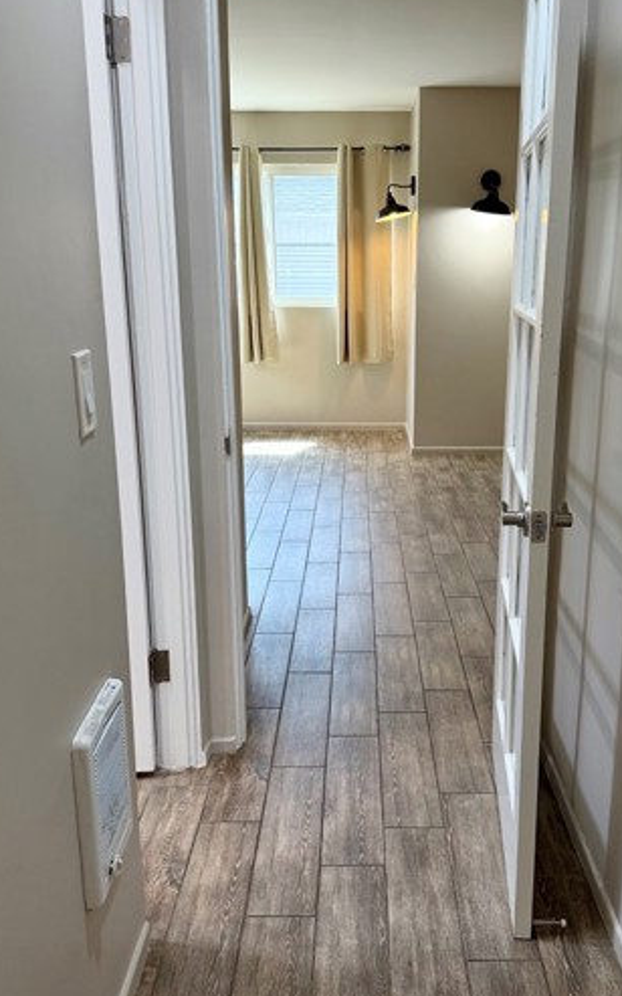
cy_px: 523
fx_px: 895
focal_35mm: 33
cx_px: 374
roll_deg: +1.5
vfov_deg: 58.1
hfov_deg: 38.2
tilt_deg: -15.9
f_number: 1.78
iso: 160
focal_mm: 6.76
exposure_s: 1/120
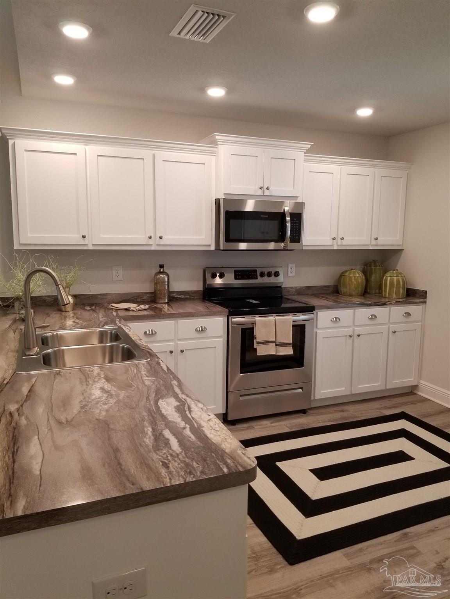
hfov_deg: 53.1
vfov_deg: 67.3
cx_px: 225
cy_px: 300
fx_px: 451
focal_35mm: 26
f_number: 1.7
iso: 100
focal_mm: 4.25
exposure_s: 1/60
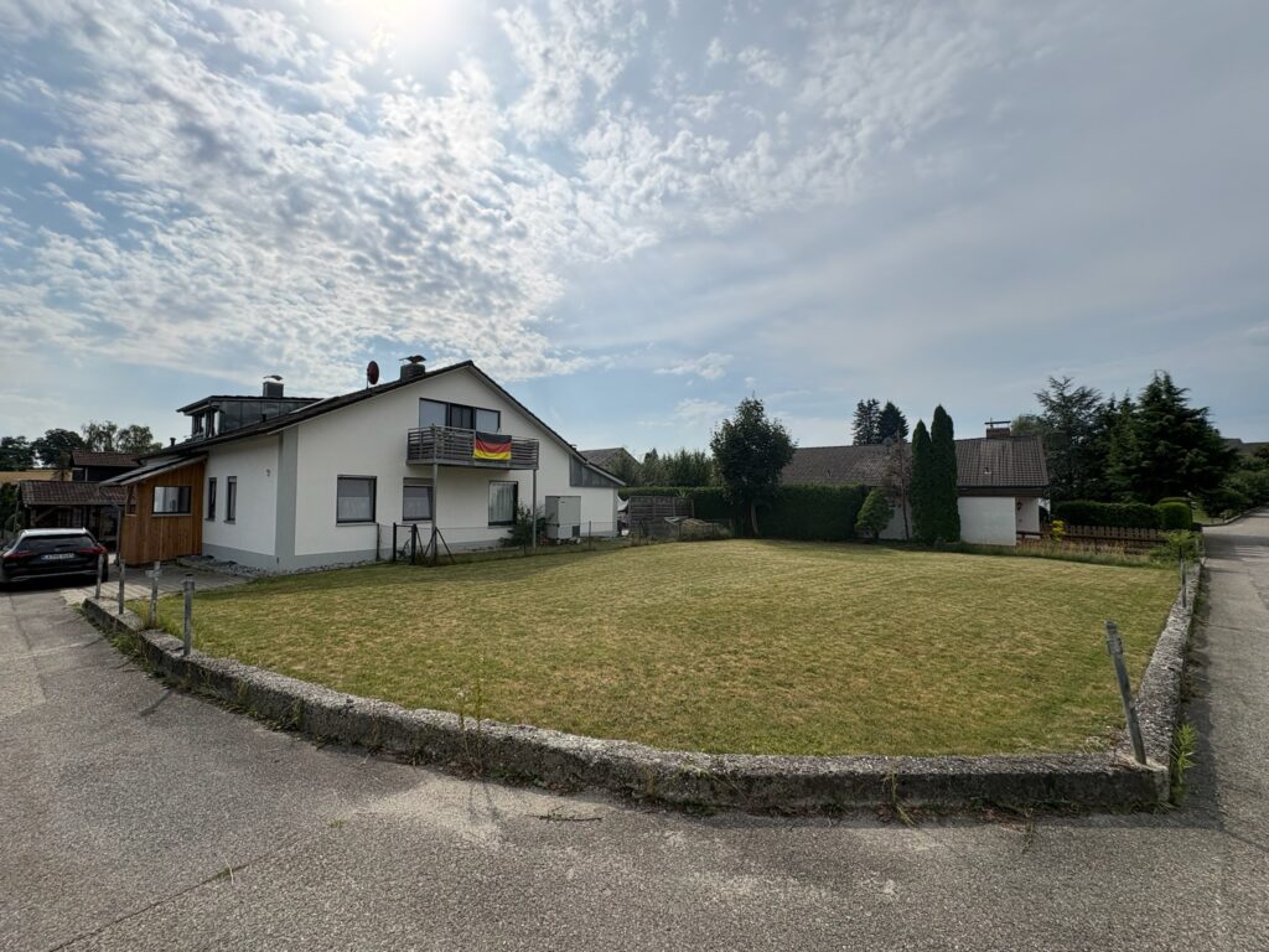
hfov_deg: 102.1
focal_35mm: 14
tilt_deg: +2.2
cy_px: 476
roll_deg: -0.6
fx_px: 513
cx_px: 634
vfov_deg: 85.7
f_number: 2.2
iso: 50
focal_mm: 2.22
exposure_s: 1/5263
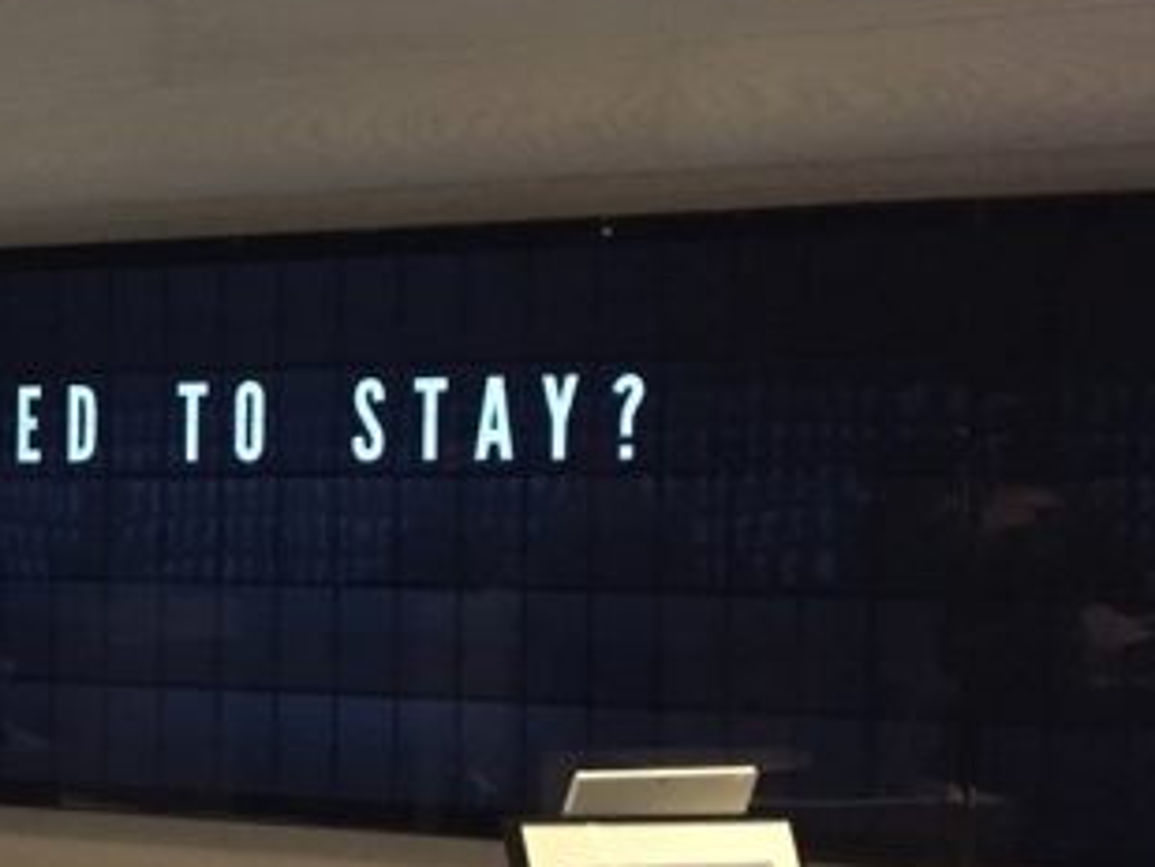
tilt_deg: -1.4
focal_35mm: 78
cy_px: 570
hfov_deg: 22.3
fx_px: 2604
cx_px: -374
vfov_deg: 18.9
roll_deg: -3.1
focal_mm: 4.15
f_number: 2.2
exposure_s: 1/15
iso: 400
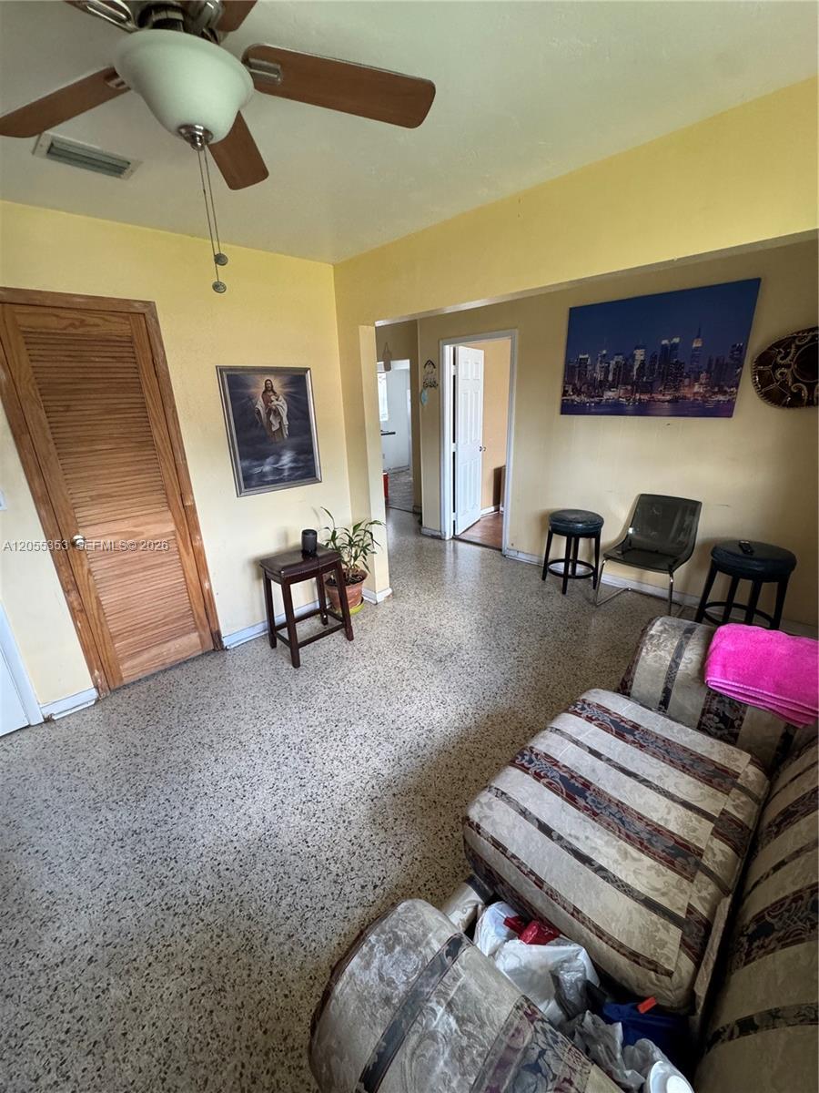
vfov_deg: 102.1
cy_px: 546
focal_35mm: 14
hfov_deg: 85.7
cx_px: 410
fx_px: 442
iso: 320
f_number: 2.2
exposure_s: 1/86
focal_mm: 2.22
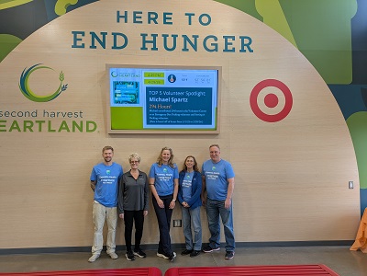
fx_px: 265
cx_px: 184
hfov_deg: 69.4
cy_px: 138
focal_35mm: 25
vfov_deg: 54.9
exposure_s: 1/100
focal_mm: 5.43
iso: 57
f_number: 1.89
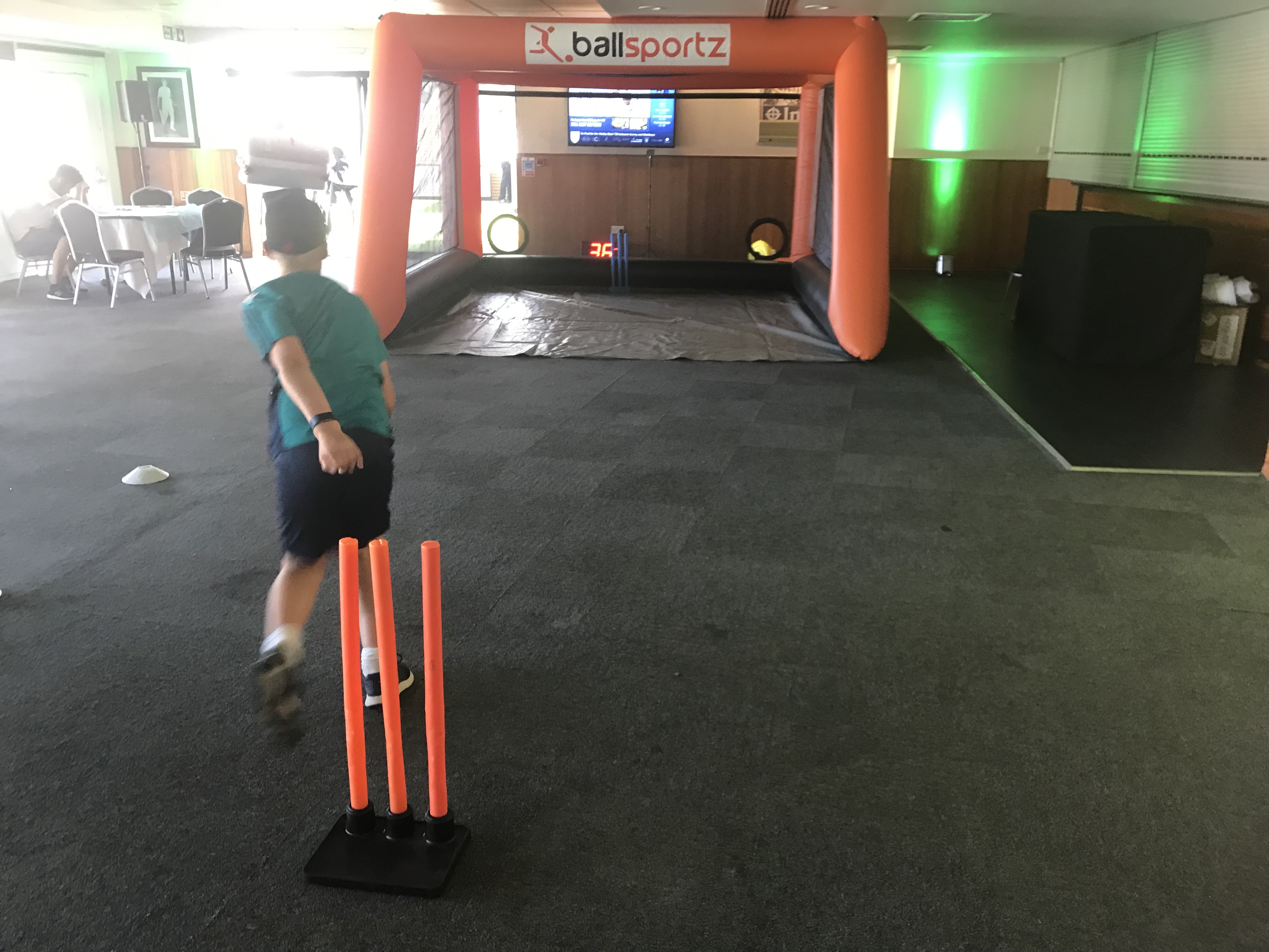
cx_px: 634
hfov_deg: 63.4
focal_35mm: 28
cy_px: 476
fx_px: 1026
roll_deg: +0.4
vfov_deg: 49.7
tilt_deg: -16.5
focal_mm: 3.99
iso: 64
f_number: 1.8
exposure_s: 1/17
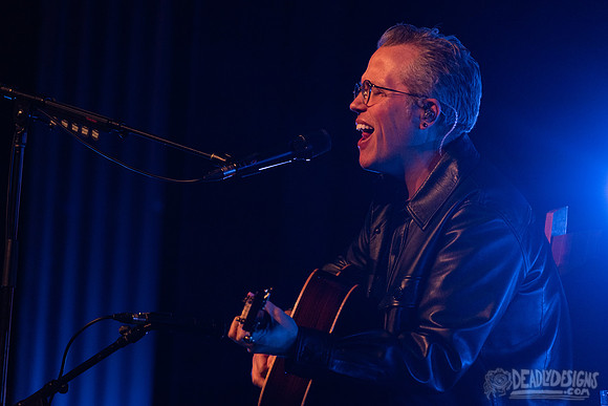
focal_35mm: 280
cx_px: 304
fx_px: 4730
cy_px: 203
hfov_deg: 7.4
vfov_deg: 4.9
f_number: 5.6
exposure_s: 1/125
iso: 2500
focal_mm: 280
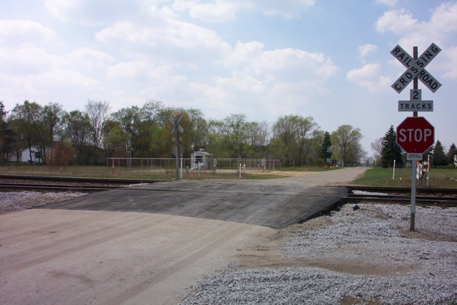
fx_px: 444
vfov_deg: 37.9
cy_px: 152
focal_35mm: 35
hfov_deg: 54.4
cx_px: 228
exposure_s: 1/350
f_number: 9.5
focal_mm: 7.5
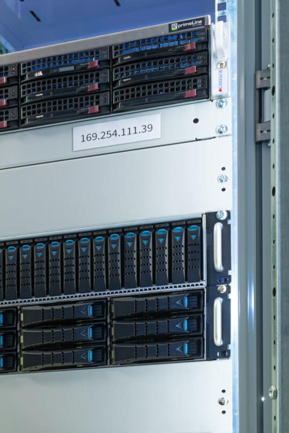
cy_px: 405
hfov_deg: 20.1
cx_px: 18
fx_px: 794
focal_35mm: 66
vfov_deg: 29.0
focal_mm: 35
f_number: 9
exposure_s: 1/20
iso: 800
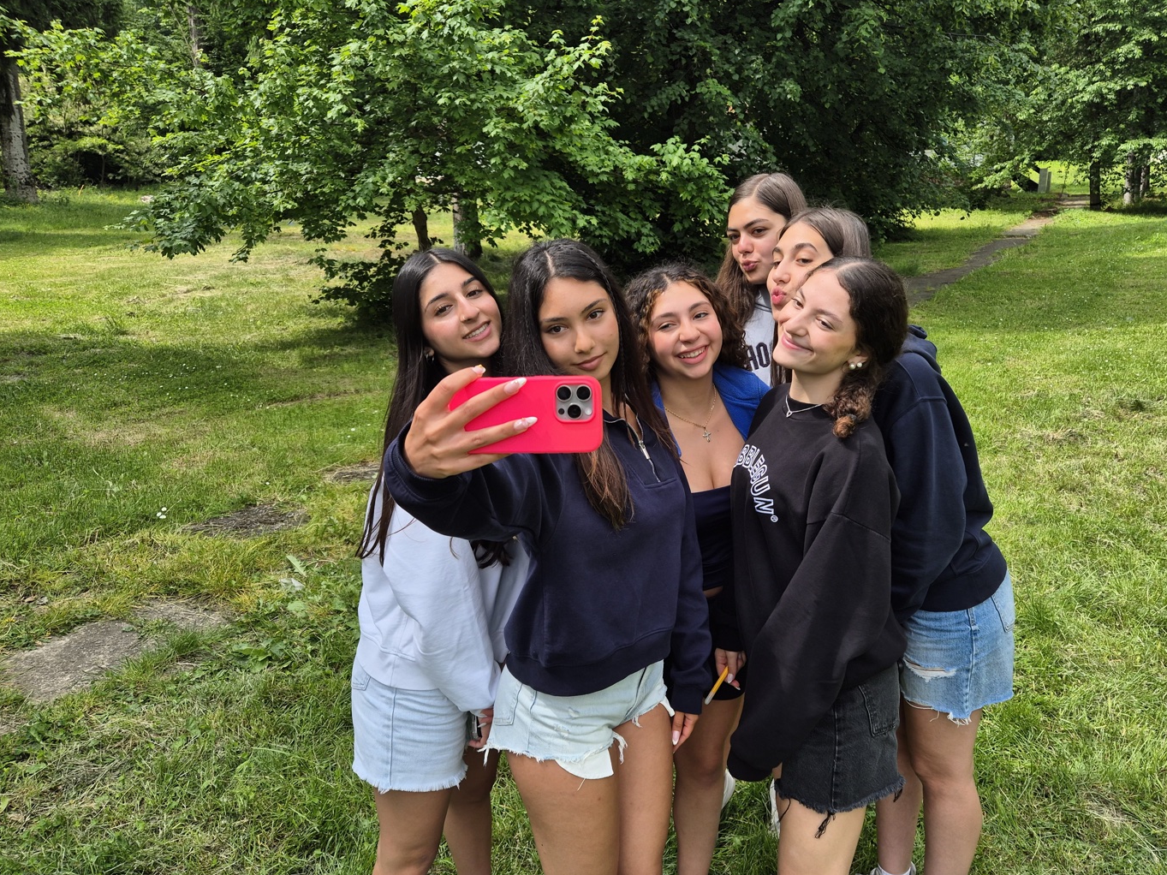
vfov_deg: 51.3
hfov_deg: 65.2
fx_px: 910
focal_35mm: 27
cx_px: 640
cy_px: 409
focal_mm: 5.4
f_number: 1.8
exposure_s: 1/1224
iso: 25
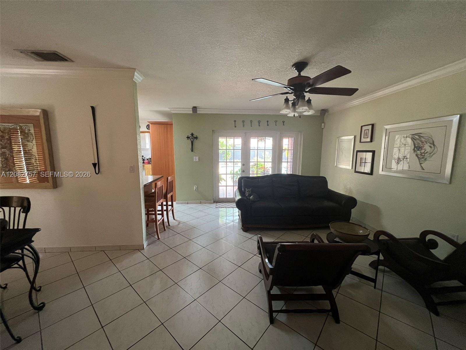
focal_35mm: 13
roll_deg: +0.2
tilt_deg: -9.1
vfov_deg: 89.9
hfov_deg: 106.2
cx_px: 233
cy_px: 175
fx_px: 175
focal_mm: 1.57
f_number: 1.8
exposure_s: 1/60
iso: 250
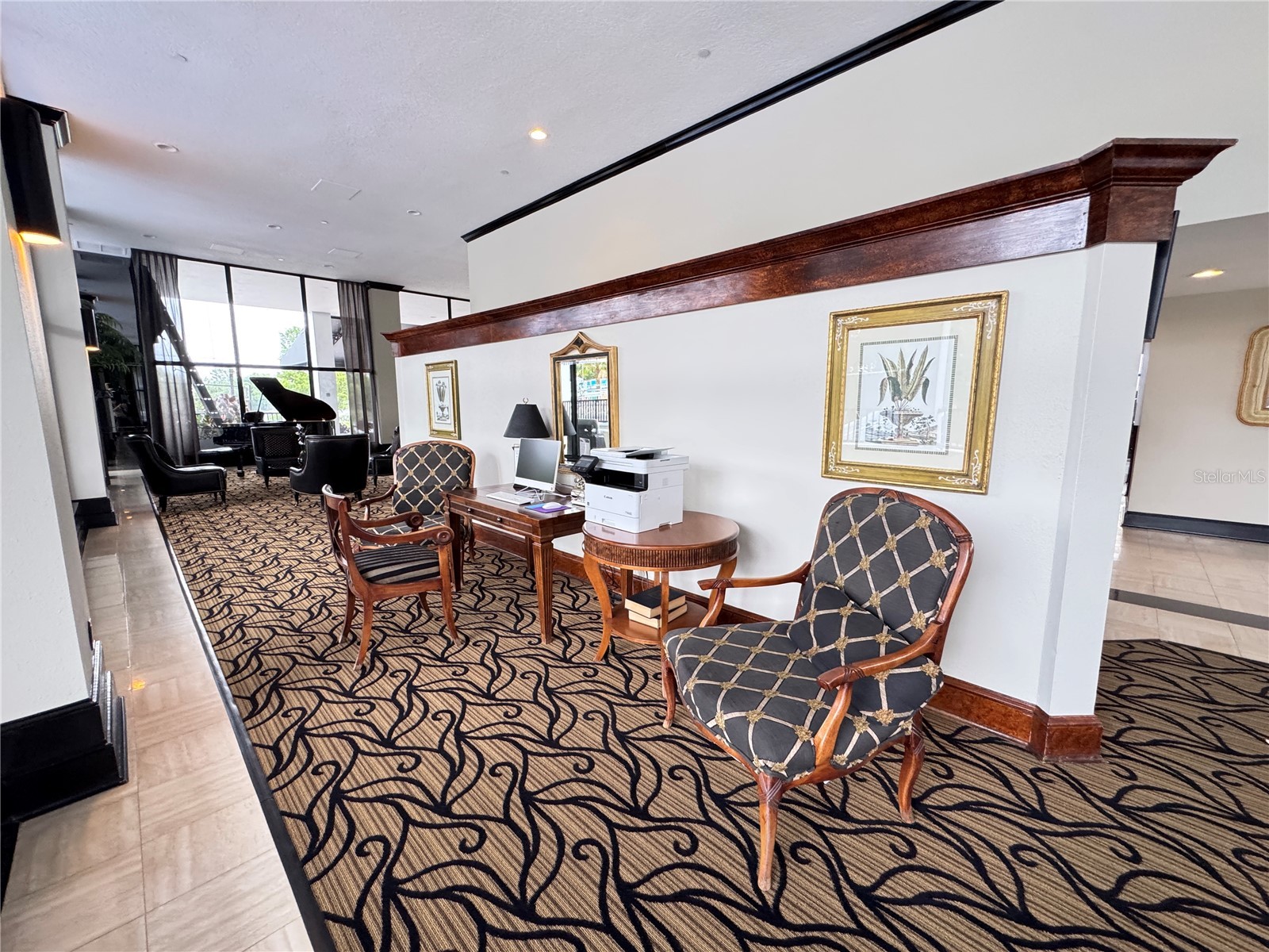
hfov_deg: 102.1
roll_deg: -0.8
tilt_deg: -8.9
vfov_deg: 85.7
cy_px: 476
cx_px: 634
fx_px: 513
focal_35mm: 14
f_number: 2.2
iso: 320
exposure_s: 1/99
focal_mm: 2.22
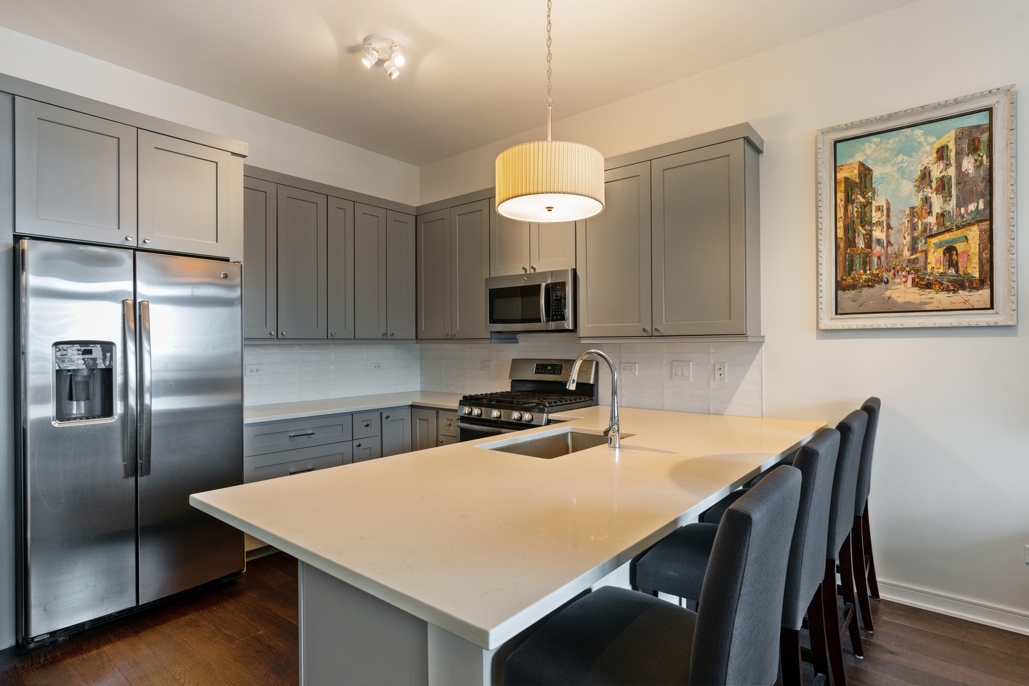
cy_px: 343
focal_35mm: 18
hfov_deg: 90.0
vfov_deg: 67.4
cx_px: 514
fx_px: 515
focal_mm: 18
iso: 200
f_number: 8
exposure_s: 1/4
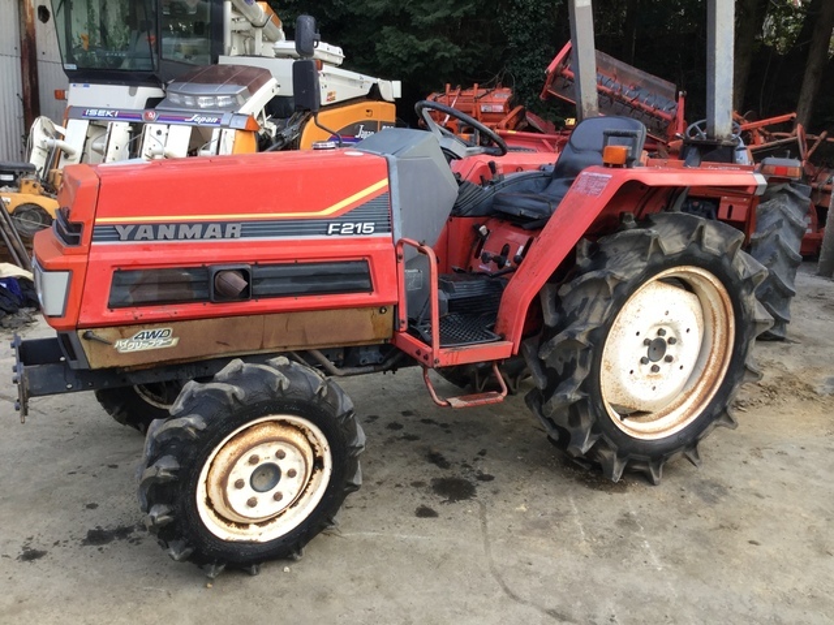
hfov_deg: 58.4
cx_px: 417
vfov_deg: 45.4
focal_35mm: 31
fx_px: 747
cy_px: 312
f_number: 2.4
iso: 40
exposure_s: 1/120
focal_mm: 3.3
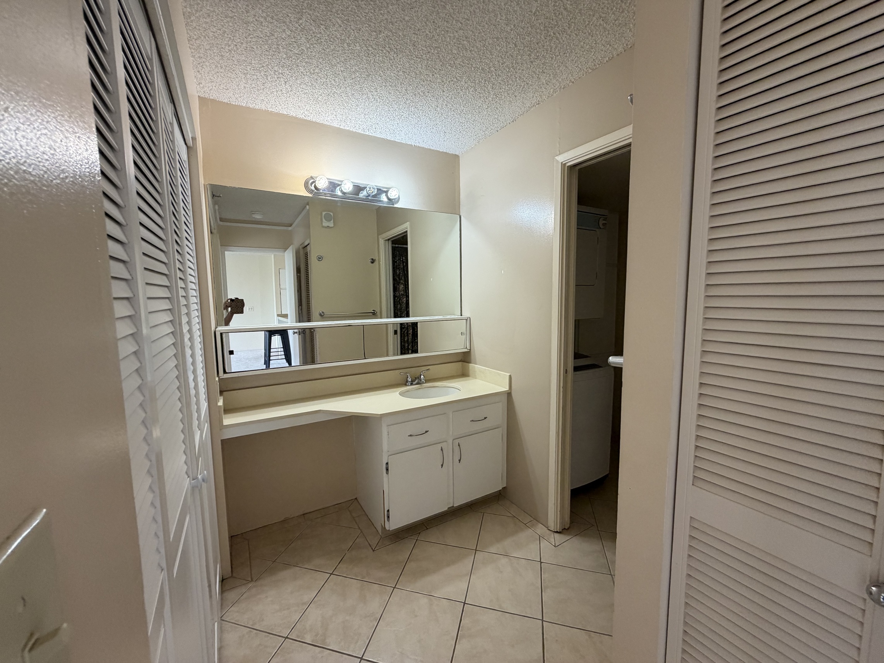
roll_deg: +1.3
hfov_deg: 102.1
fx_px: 358
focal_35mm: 14
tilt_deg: -6.4
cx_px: 442
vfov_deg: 85.7
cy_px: 332
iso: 200
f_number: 2.2
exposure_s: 1/120
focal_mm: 2.22
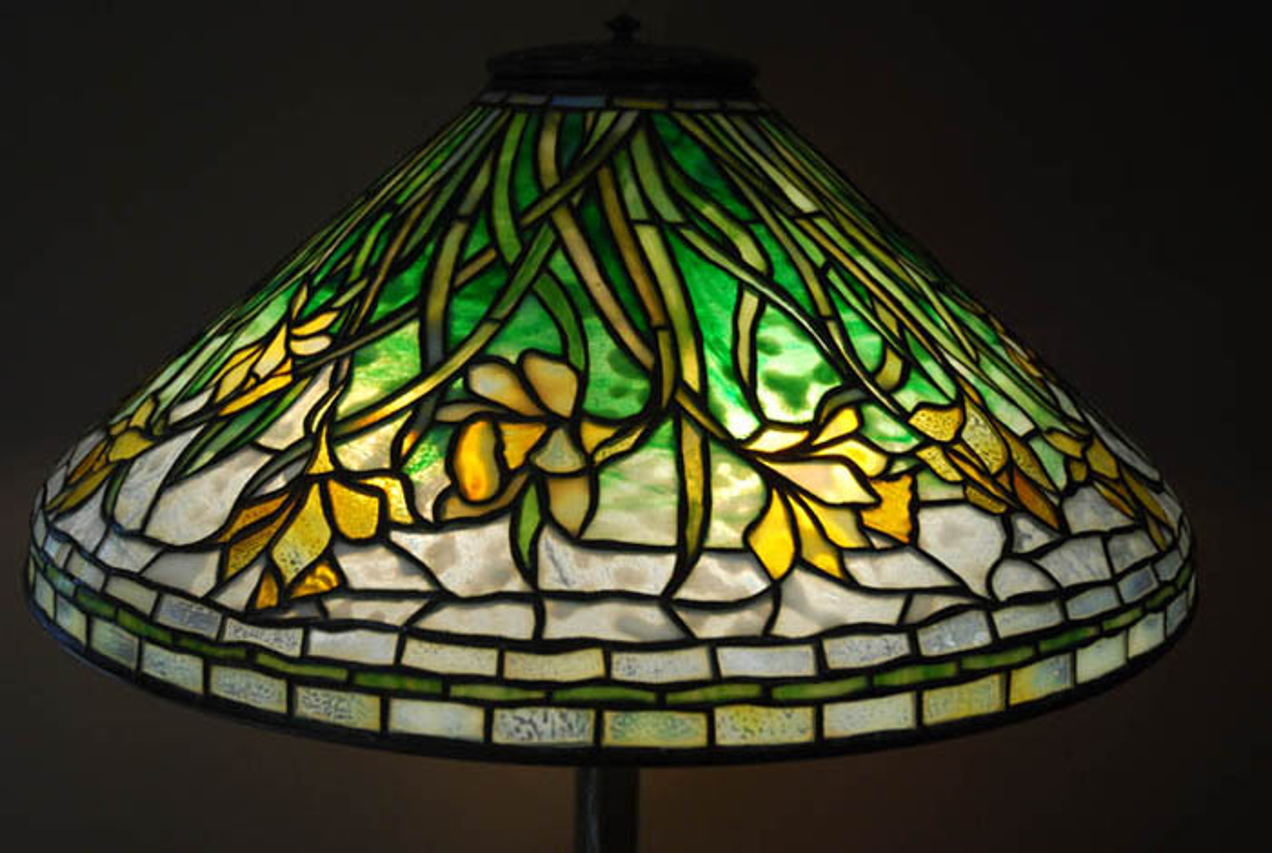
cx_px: 636
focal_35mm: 46
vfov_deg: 29.0
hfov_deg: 42.3
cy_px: 426
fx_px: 1645
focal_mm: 31
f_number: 4
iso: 640
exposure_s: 1/200
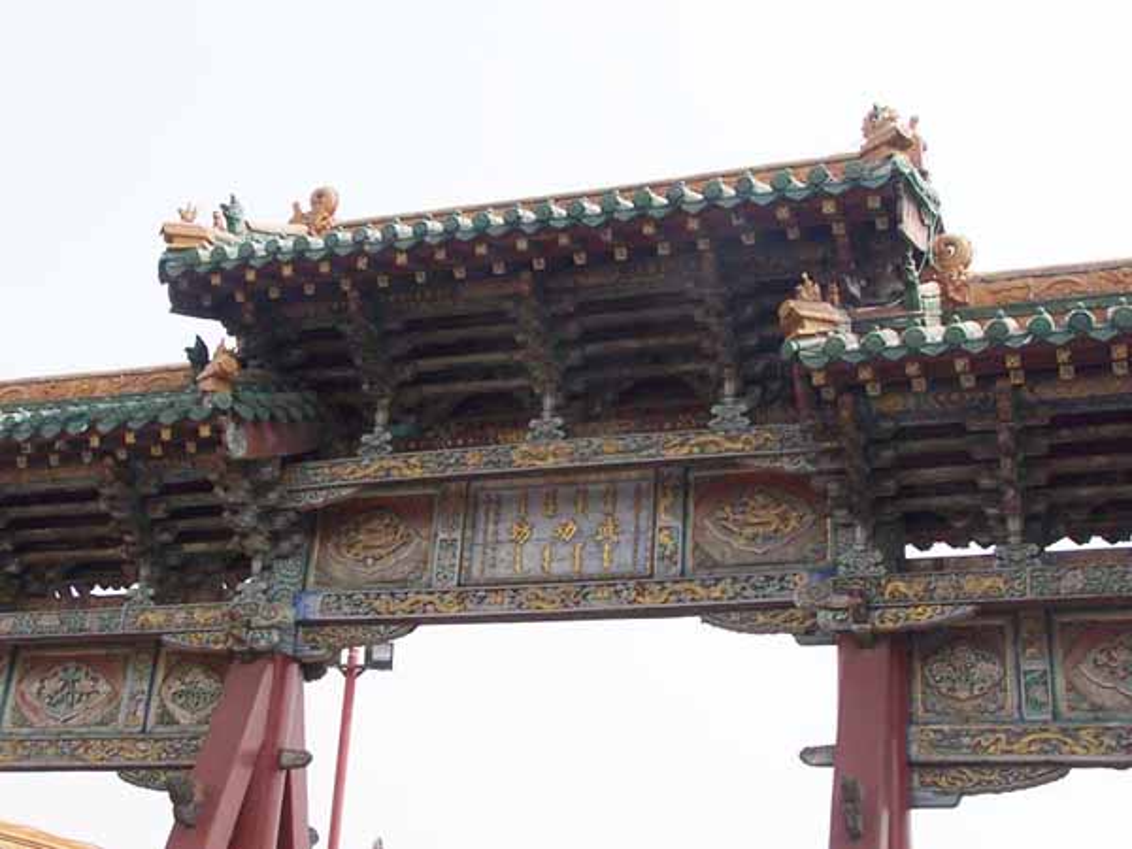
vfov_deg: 28.6
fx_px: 1668
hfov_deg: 37.5
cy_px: 424
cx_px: 566
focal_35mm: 51
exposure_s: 1/350
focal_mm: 8.5
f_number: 4
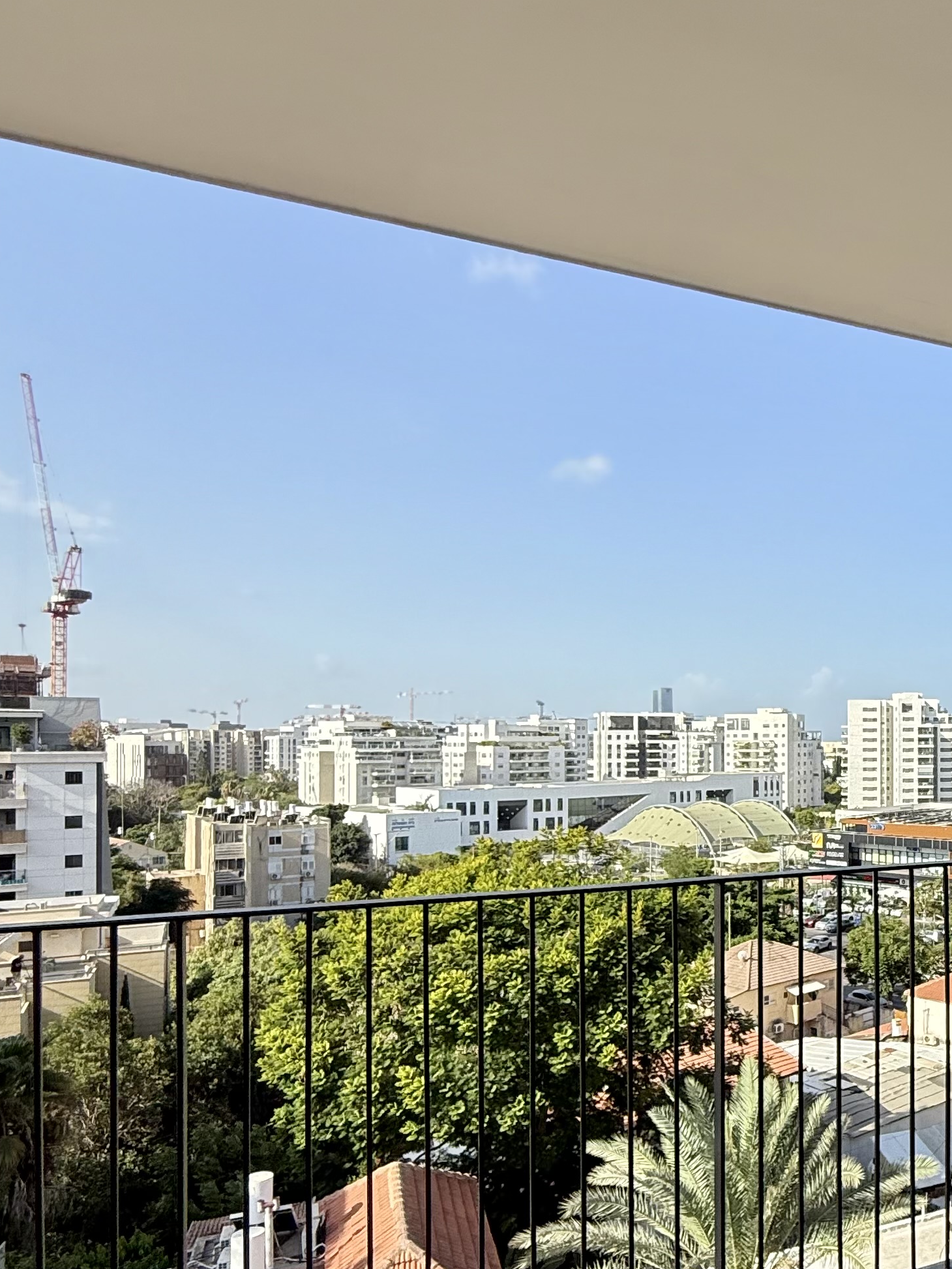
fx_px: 1063
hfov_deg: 42.2
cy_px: 742
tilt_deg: +0.4
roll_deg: -0.6
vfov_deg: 61.3
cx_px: 935
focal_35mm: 29
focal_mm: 2.22
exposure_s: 1/1497
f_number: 2.2
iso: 50
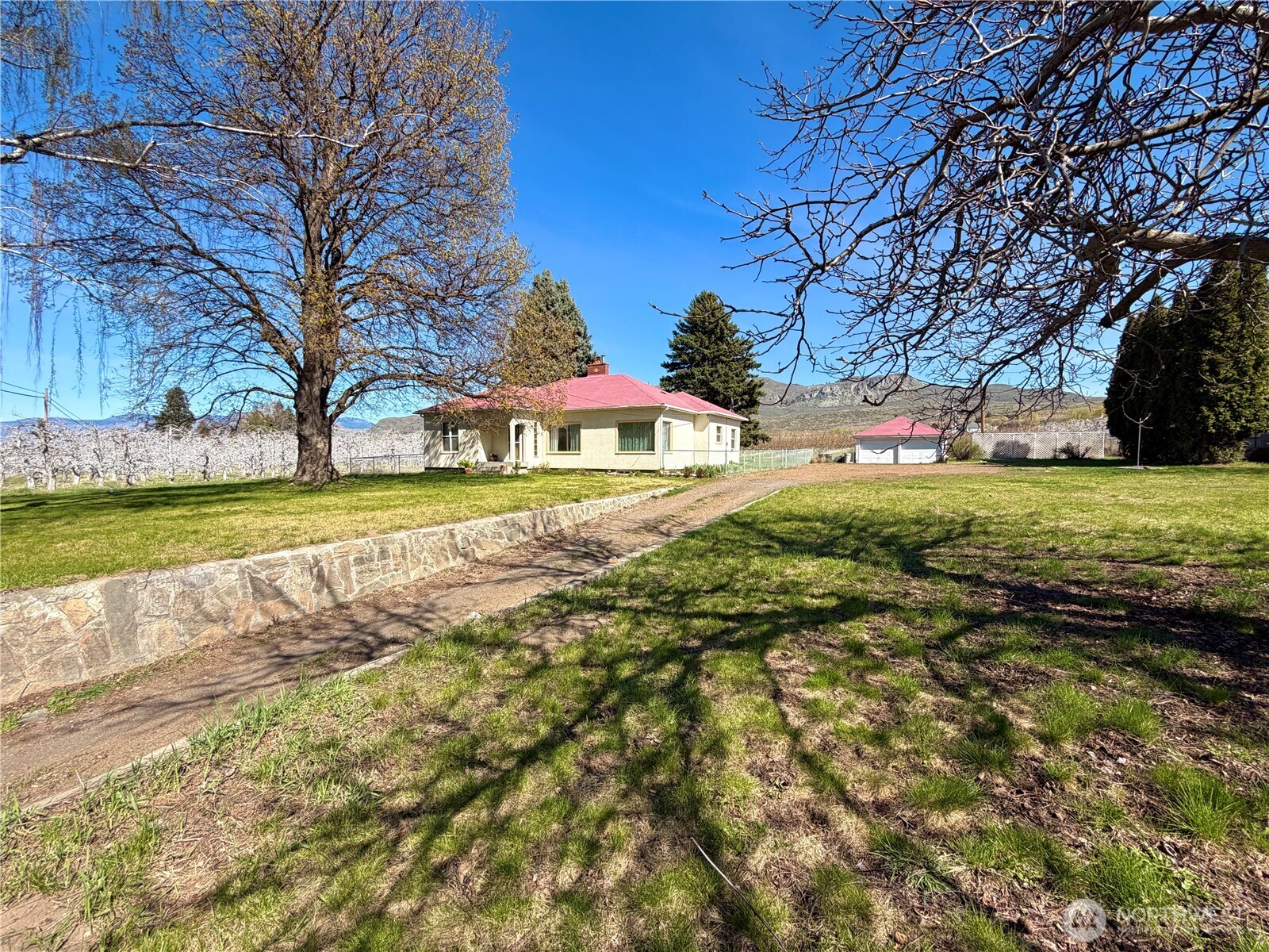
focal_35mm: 14
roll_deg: -0.1
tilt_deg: -2.0
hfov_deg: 102.1
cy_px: 476
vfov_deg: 85.7
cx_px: 634
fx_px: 513
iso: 25
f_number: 2.2
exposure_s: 1/770
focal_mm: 2.22
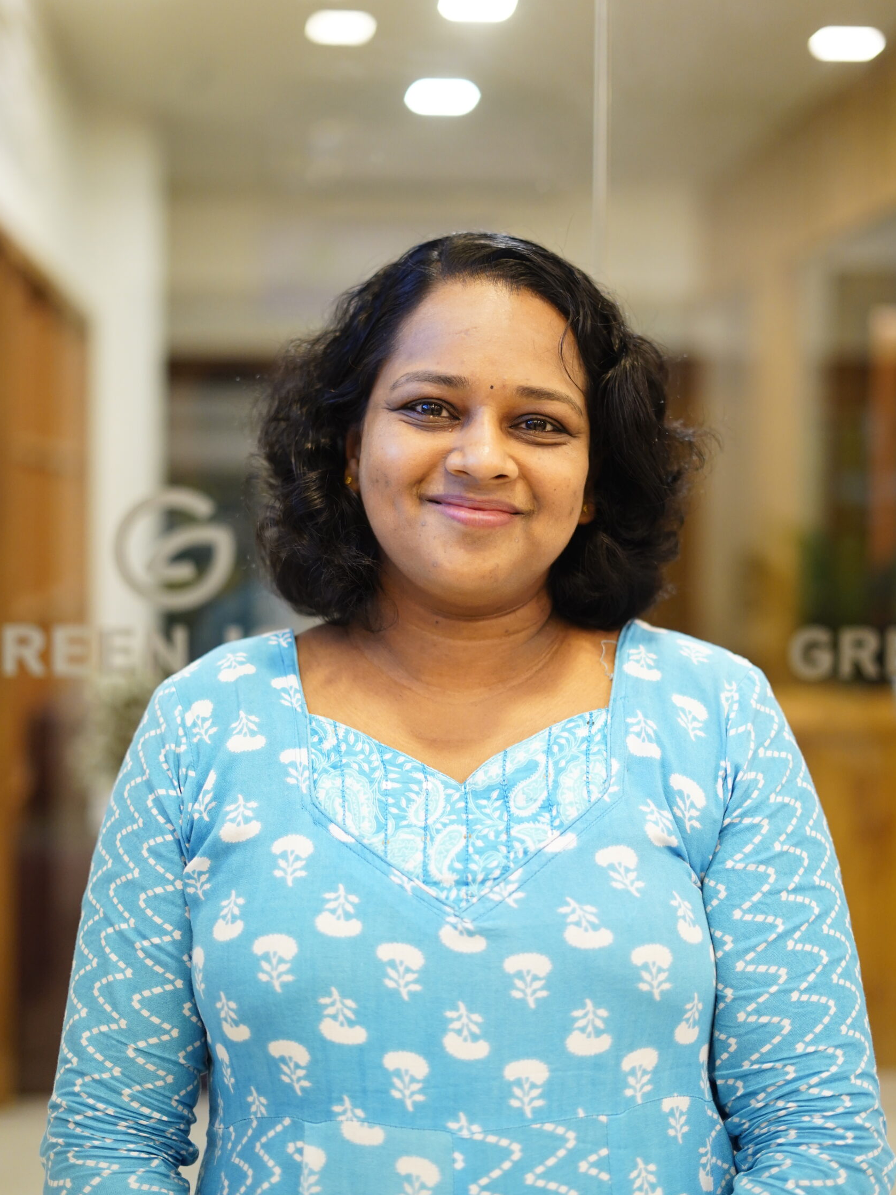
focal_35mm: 55
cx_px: 443
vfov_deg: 34.9
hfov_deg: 26.6
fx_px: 1899
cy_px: 584
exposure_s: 1/100
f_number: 1.8
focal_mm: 50
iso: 1250
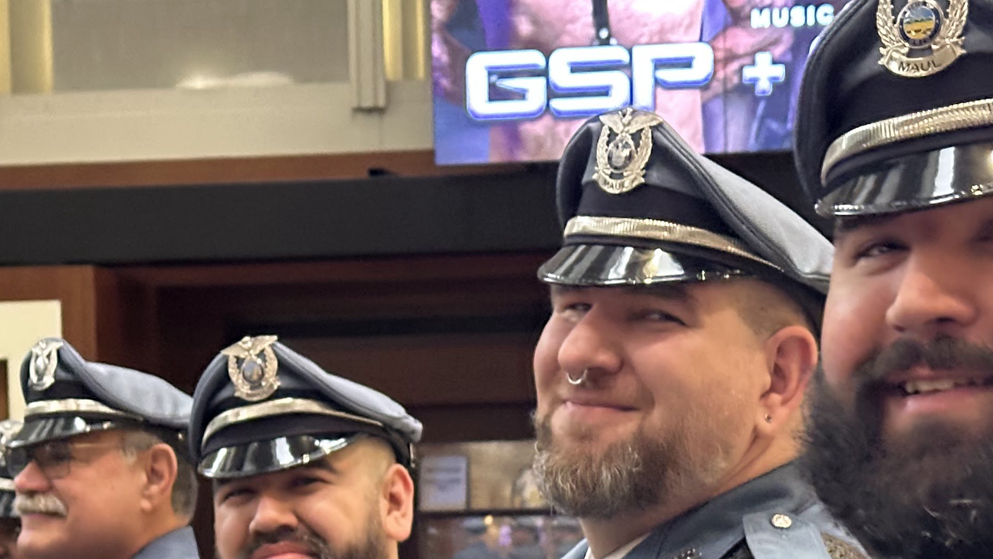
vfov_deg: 10.5
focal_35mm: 113
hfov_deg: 18.9
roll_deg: +2.9
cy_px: 705
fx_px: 2976
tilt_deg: -4.4
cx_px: 431
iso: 500
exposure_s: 1/30
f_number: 1.78
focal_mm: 6.86
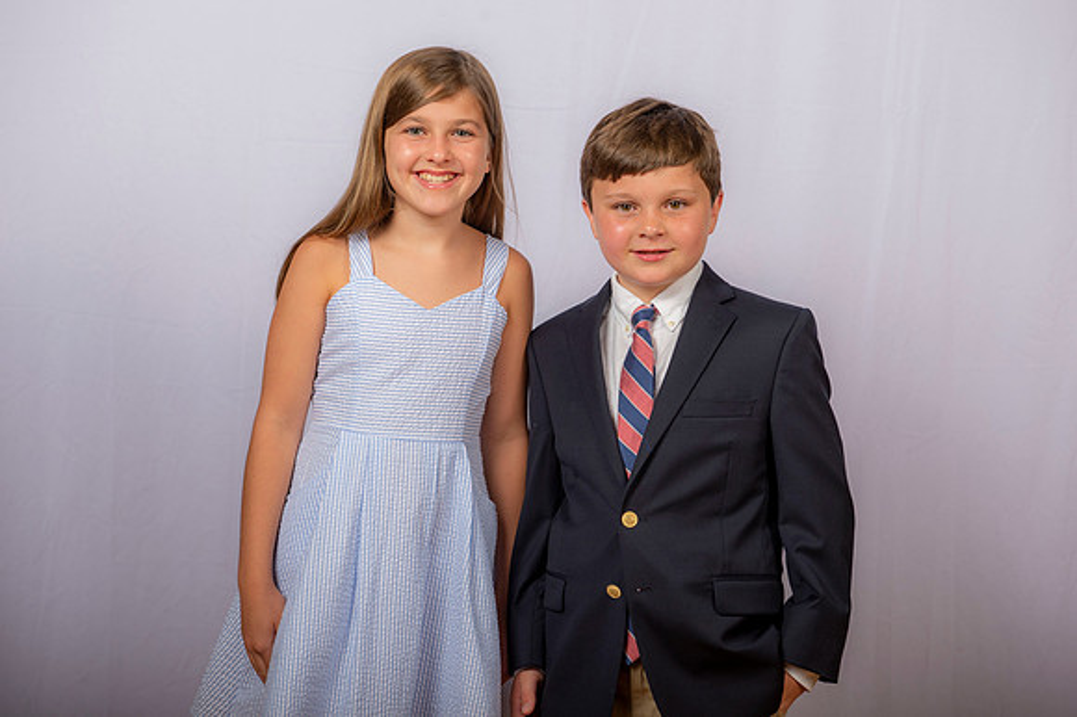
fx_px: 1794
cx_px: 538
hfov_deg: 33.4
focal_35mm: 60
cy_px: 358
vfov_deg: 22.6
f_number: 6.3
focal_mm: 60
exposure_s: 1/200
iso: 400
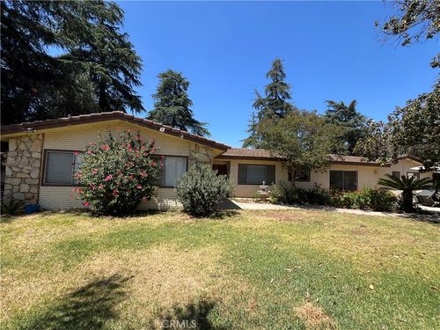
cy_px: 165
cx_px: 220
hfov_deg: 106.2
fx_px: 165
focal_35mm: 13
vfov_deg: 89.9
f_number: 1.8
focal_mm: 1.57
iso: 32
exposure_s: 1/809
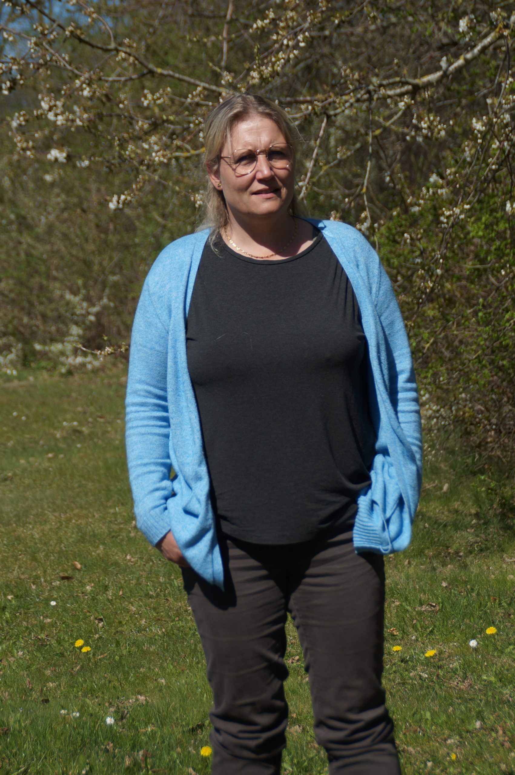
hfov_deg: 10.7
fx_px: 2742
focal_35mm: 128
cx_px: 258
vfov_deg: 16.1
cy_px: 388
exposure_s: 1/800
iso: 100
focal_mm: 85
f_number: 6.3
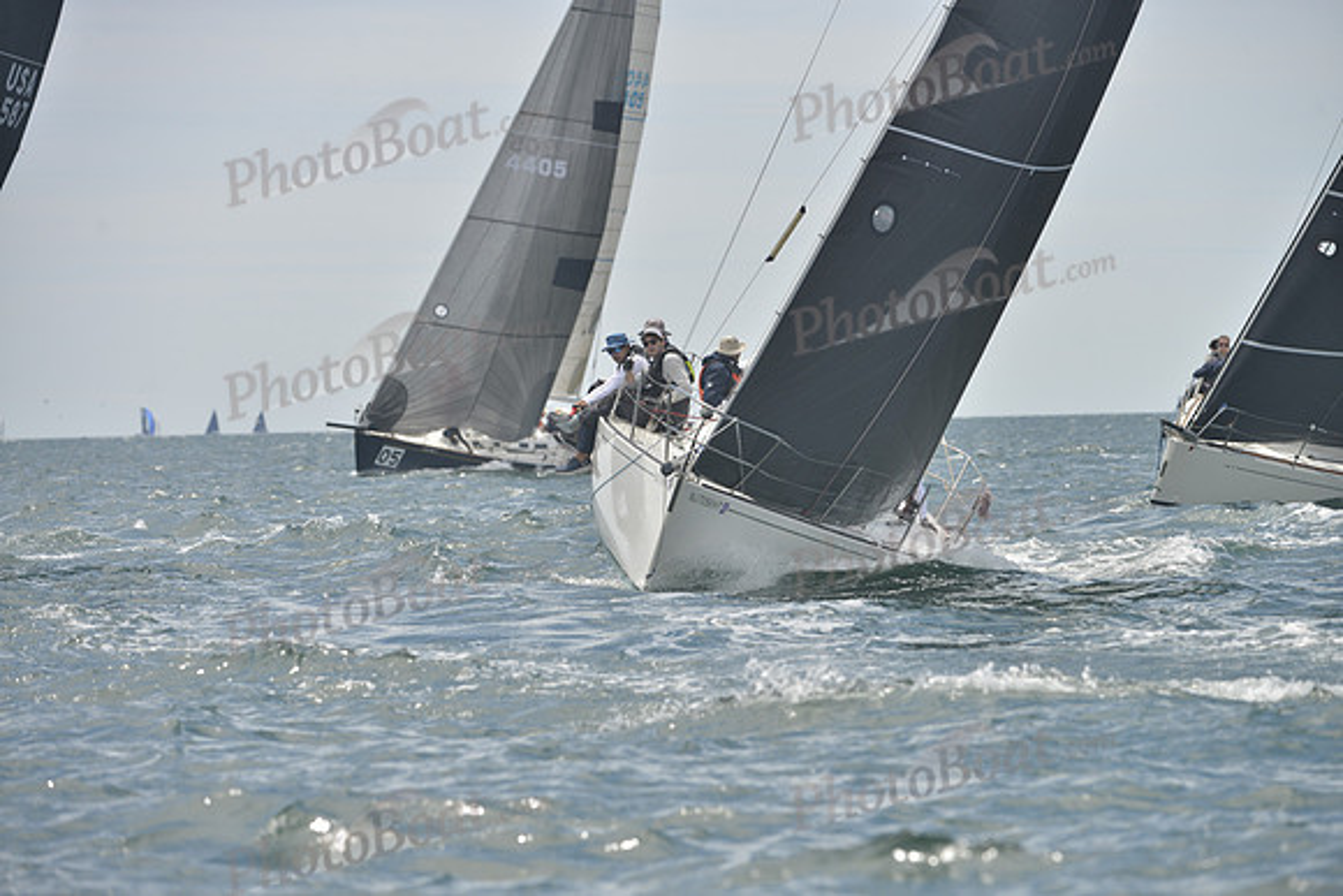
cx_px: 672
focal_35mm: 260
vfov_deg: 5.3
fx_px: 9701
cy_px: 448
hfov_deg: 7.9
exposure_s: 1/1250
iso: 280
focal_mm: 260
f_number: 7.1
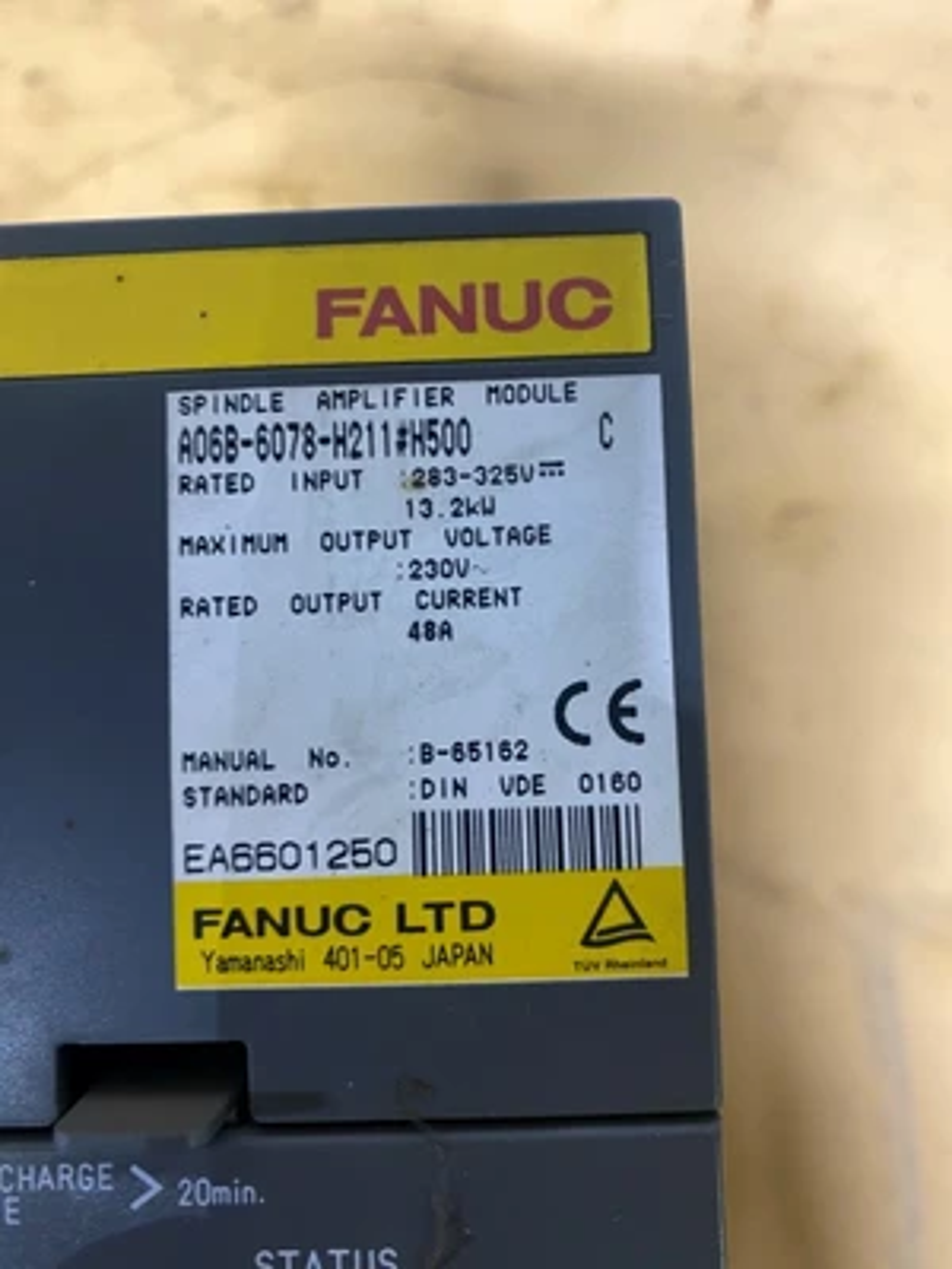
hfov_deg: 53.1
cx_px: 476
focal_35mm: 26
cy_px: 634
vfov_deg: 67.3
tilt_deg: -85.1
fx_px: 953
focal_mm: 4.25
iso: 160
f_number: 1.8
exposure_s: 1/60
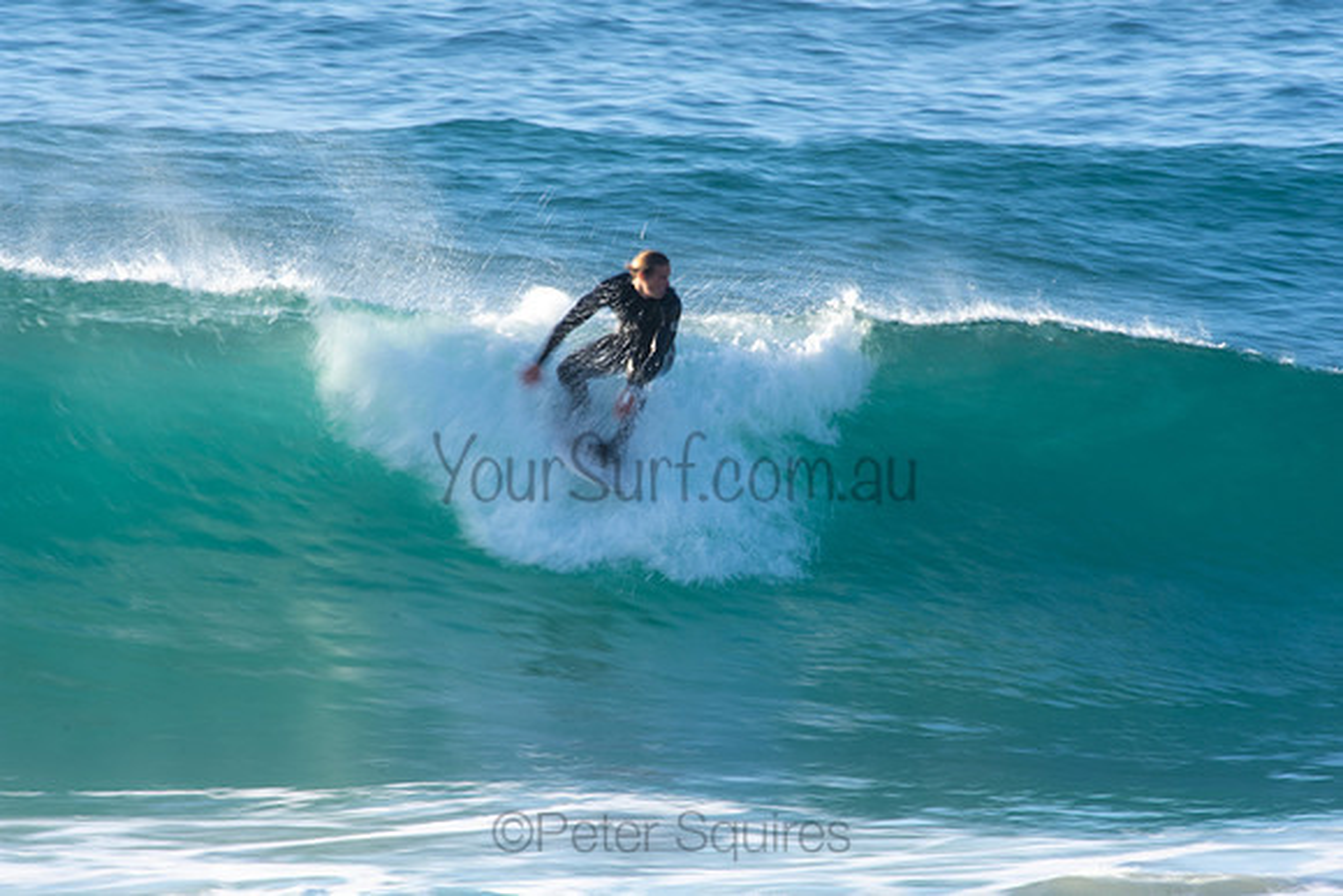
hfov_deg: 2.7
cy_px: 448
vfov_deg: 1.8
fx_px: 27984
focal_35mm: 750
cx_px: 672
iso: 100
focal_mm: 500
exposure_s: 1/25
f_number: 20
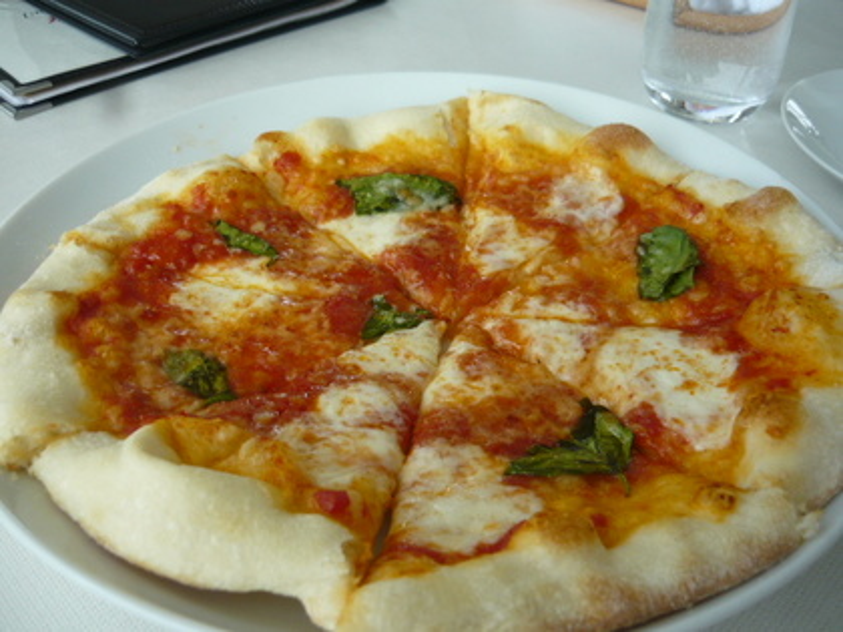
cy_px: 316
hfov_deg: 55.4
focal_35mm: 33
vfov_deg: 42.9
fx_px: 804
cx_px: 422
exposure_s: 1/200
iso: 100
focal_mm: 5.5
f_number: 2.8
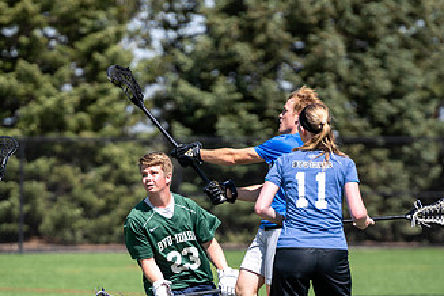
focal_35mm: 421
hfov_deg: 4.9
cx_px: 162
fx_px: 5192
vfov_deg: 3.3
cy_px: 303
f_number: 2.8
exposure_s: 1/2000
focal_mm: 200
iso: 100
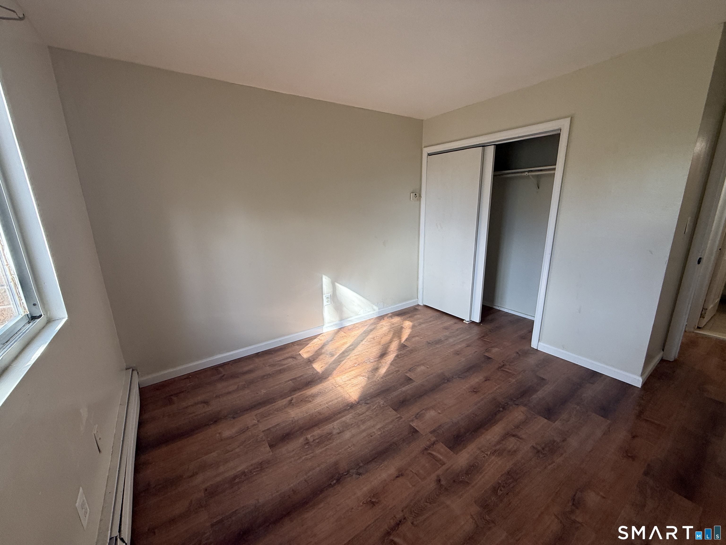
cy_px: 272
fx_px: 294
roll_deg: +1.2
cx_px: 363
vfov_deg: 85.7
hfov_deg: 102.1
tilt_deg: -13.7
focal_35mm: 14
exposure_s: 1/99
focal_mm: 2.22
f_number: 2.2
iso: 80
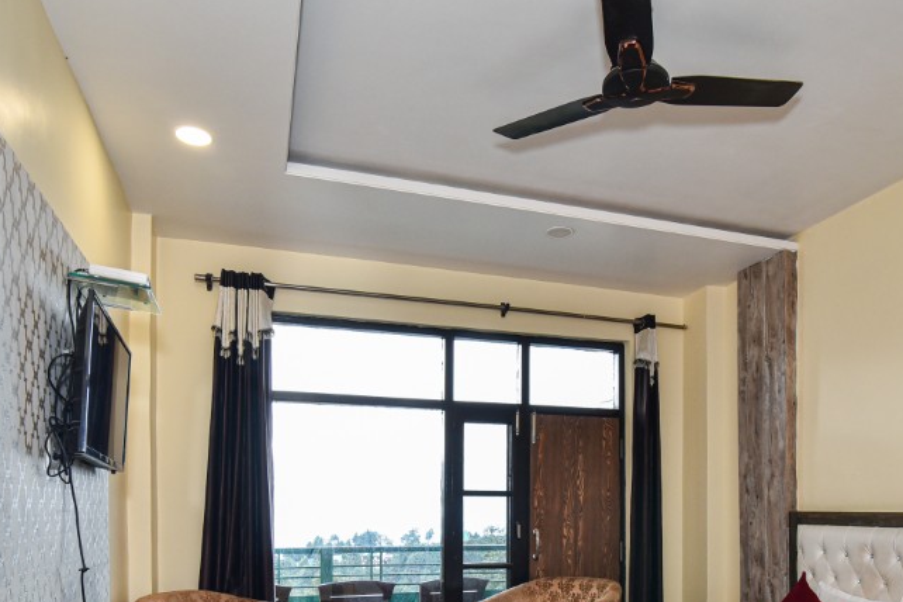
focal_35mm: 27
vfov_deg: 45.0
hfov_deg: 67.1
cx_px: 510
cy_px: 500
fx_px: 677
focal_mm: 16
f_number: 8
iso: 800
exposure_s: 1/100
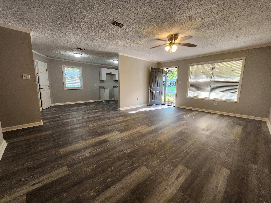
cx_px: 136
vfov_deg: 89.9
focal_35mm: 13
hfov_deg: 106.2
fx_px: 102
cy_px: 102
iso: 160
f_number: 2.2
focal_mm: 2.2
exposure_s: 1/60
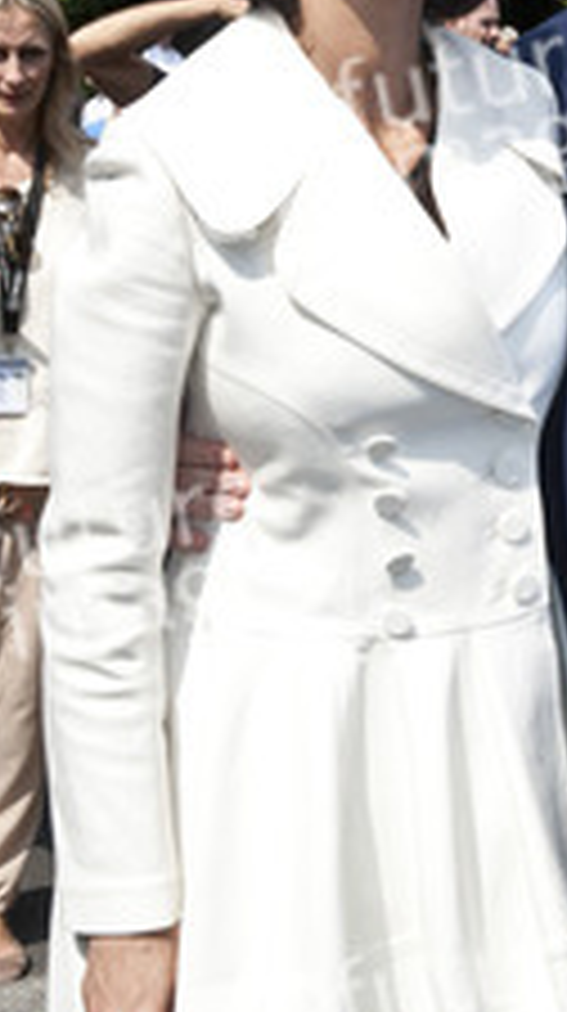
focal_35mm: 84
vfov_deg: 25.2
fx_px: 2253
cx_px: 542
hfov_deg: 14.2
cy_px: 360
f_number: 18
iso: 640
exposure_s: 1/320
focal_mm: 45
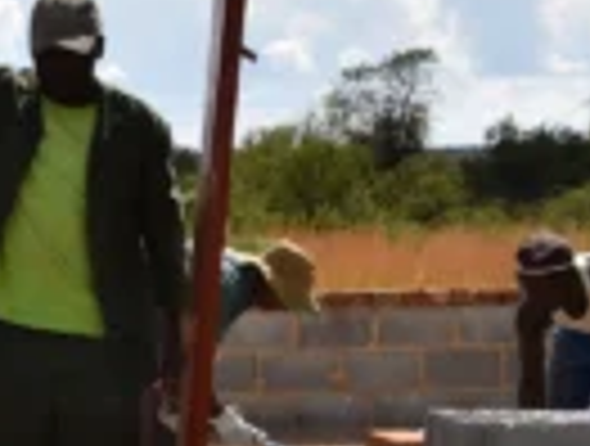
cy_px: 252
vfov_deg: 9.8
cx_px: -203
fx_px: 2611
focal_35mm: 153
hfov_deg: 12.5
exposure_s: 1/200
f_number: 11
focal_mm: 29
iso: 100
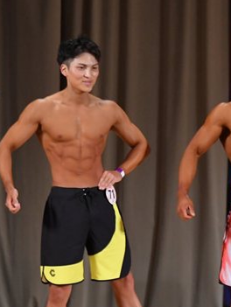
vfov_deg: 4.2
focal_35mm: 477
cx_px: 182
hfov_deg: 3.1
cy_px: 196
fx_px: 4236
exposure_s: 1/400
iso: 3200
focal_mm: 150
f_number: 5.6
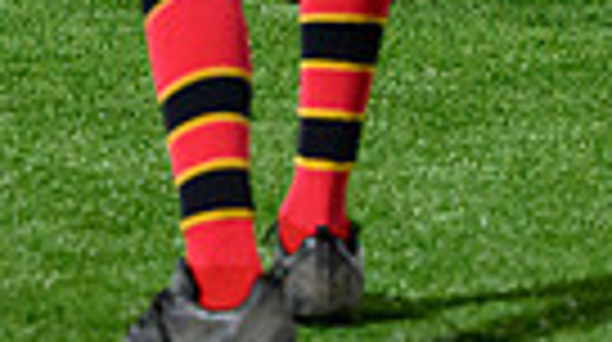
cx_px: 511
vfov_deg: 1.8
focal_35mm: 684
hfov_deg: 3.2
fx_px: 11082
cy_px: -548
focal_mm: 125
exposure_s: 1/1600
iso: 6400
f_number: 3.2
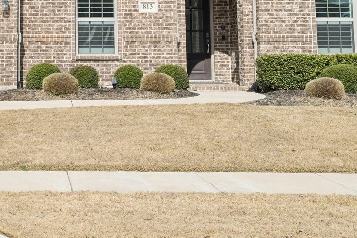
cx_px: 15
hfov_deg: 28.0
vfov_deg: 19.1
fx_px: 678
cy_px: -20
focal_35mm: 68
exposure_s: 1/3200
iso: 400
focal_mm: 24.5
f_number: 8
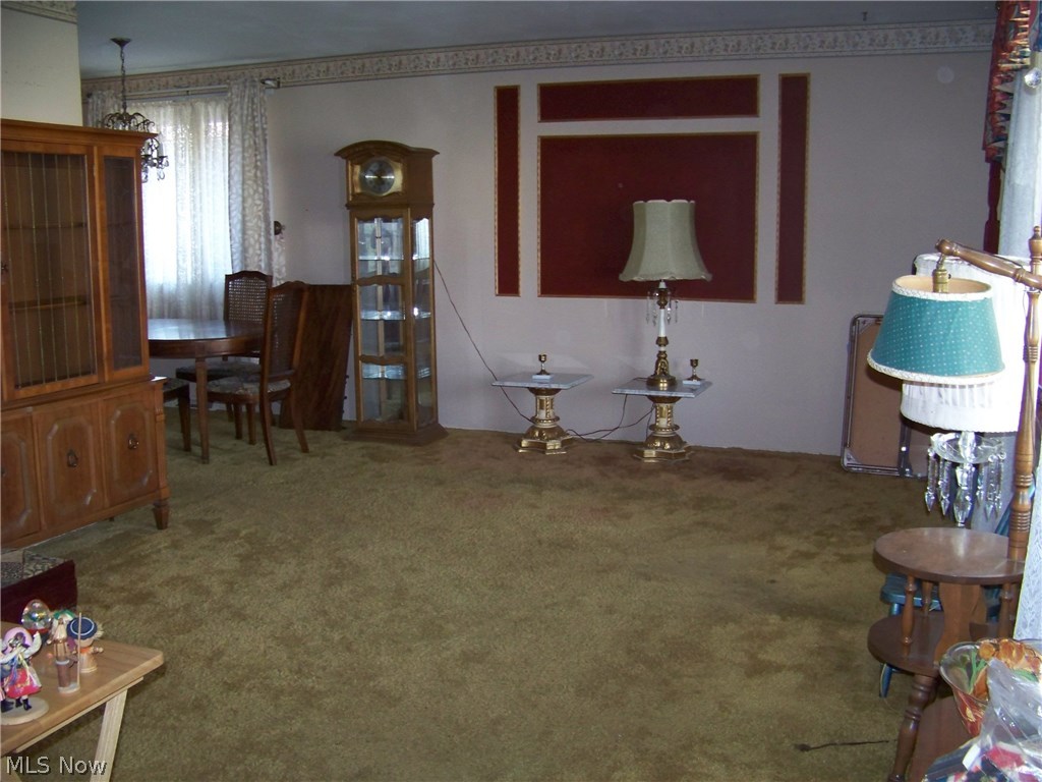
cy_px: 391
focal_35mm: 36
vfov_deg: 39.7
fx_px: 1084
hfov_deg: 51.4
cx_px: 521
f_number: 2.8
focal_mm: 5.85
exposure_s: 1/30
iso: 200
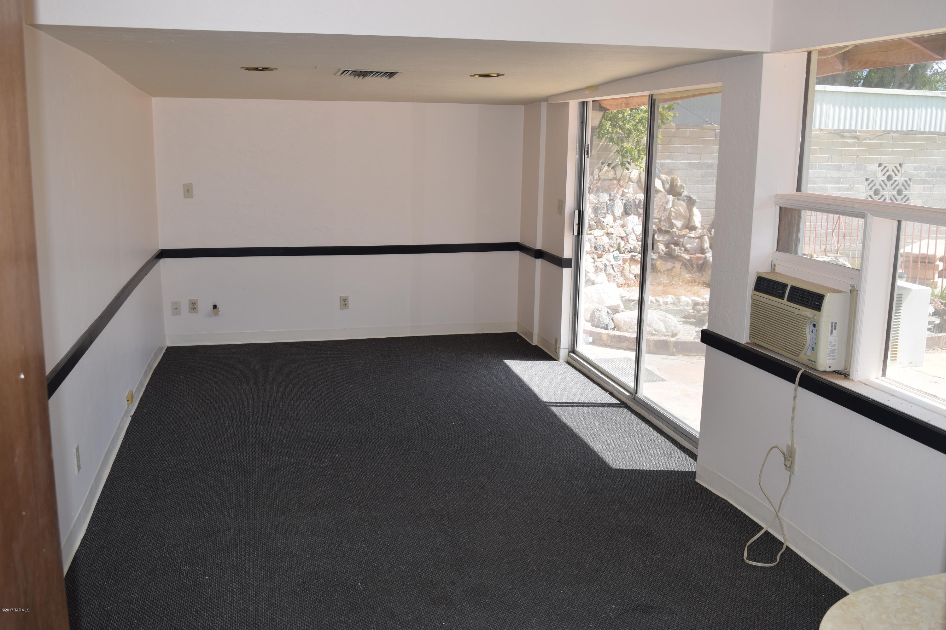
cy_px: 315
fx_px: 867
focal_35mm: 33
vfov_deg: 40.0
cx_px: 473
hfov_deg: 57.2
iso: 100
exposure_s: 1/160
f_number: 6.3
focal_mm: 22
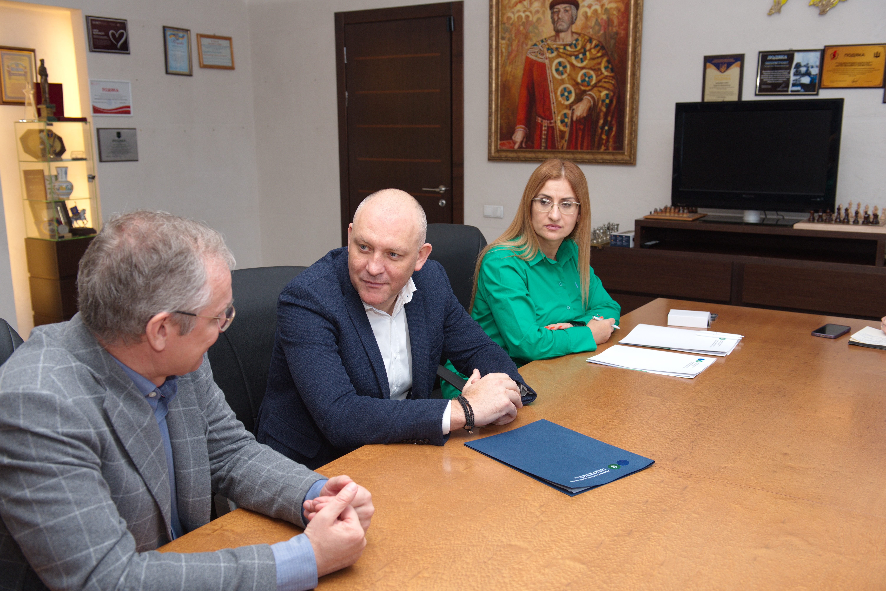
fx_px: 862
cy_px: 296
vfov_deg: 37.9
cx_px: 443
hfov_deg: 54.4
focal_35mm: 35
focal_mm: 35
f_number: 5.6
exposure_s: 1/200
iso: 500
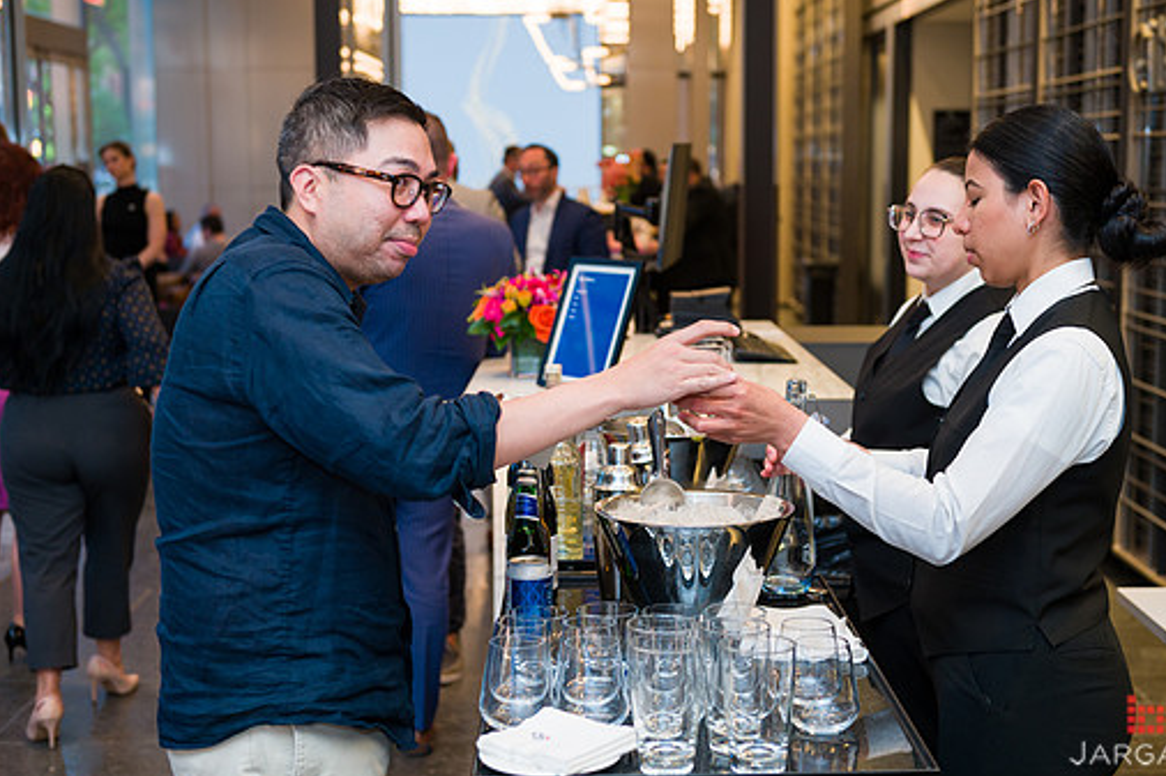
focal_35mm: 55
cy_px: 371
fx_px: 1781
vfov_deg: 24.6
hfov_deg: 36.2
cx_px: 622
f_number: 4
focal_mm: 48
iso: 400
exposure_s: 1/200
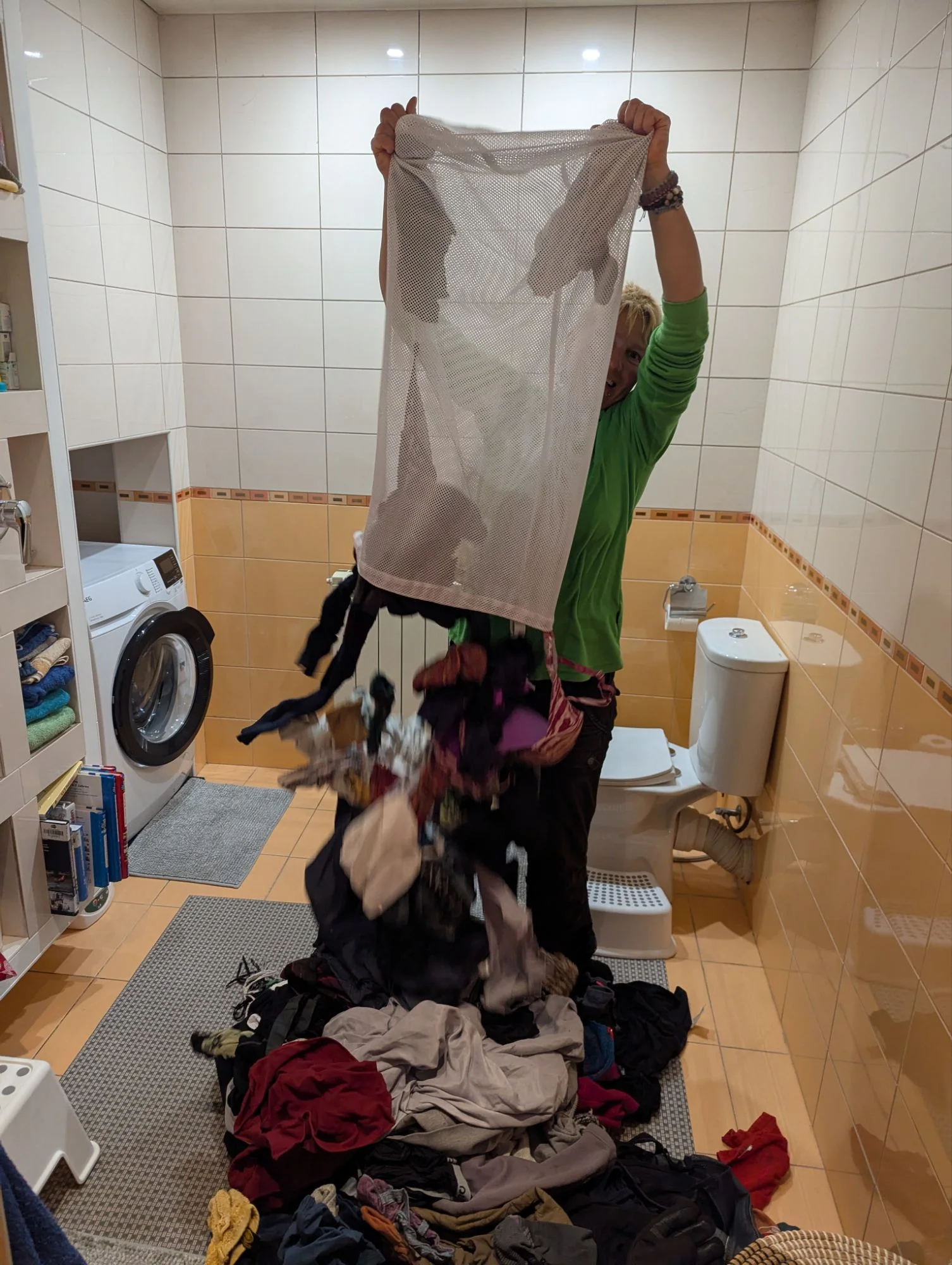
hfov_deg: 56.9
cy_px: 632
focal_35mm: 24
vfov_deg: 71.5
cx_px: 476
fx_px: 878
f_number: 1.85
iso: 261
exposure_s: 1/100
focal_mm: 6.81
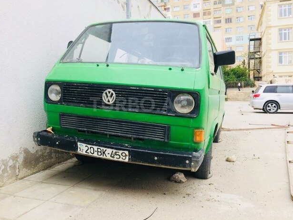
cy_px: 104
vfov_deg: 45.4
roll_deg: +0.3
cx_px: 138
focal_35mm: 31
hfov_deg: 58.3
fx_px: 262
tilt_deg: -2.6
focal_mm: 4.15
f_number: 2.2
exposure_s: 1/387
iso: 32
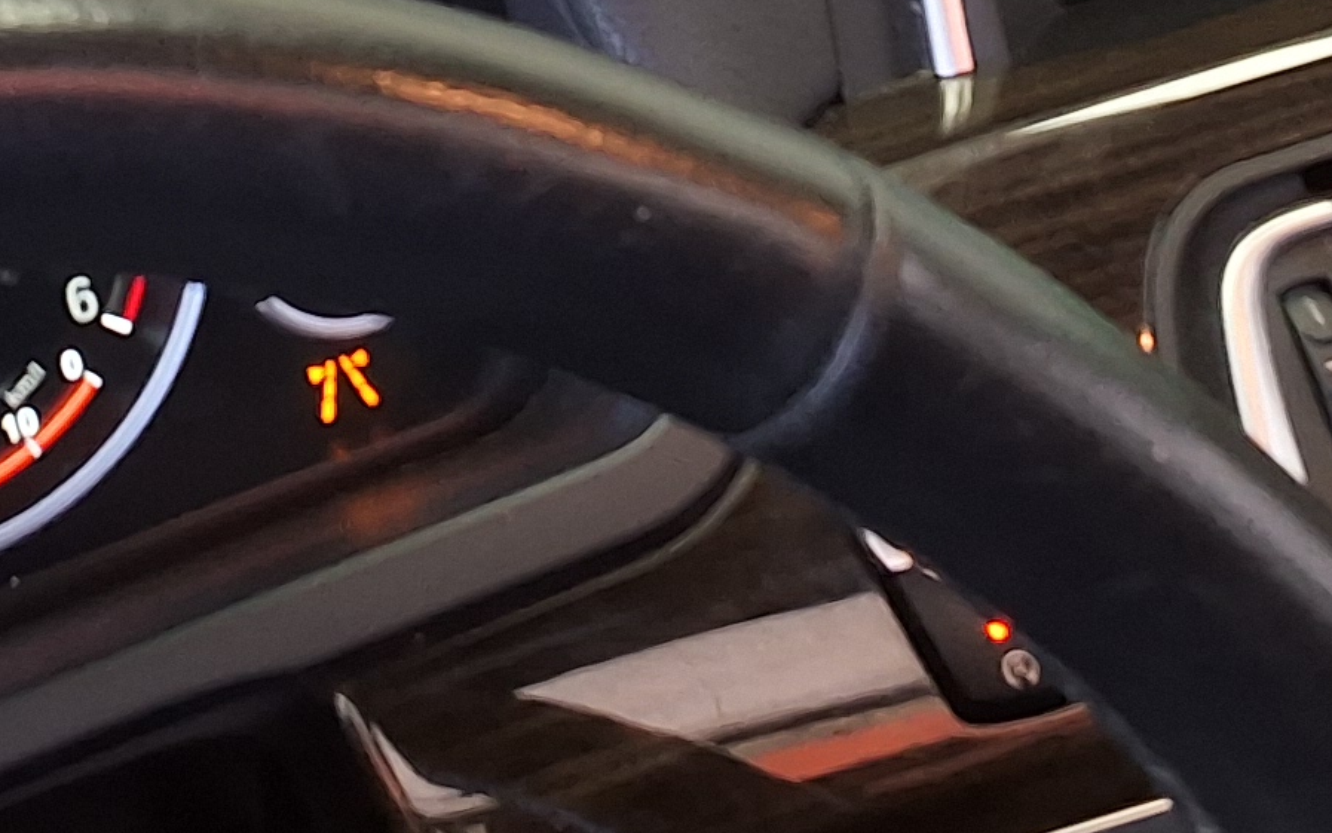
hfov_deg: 19.2
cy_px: -640
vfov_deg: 11.3
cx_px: 379
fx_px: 3921
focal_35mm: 108
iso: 80
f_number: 1.9
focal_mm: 2.91
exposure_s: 1/40
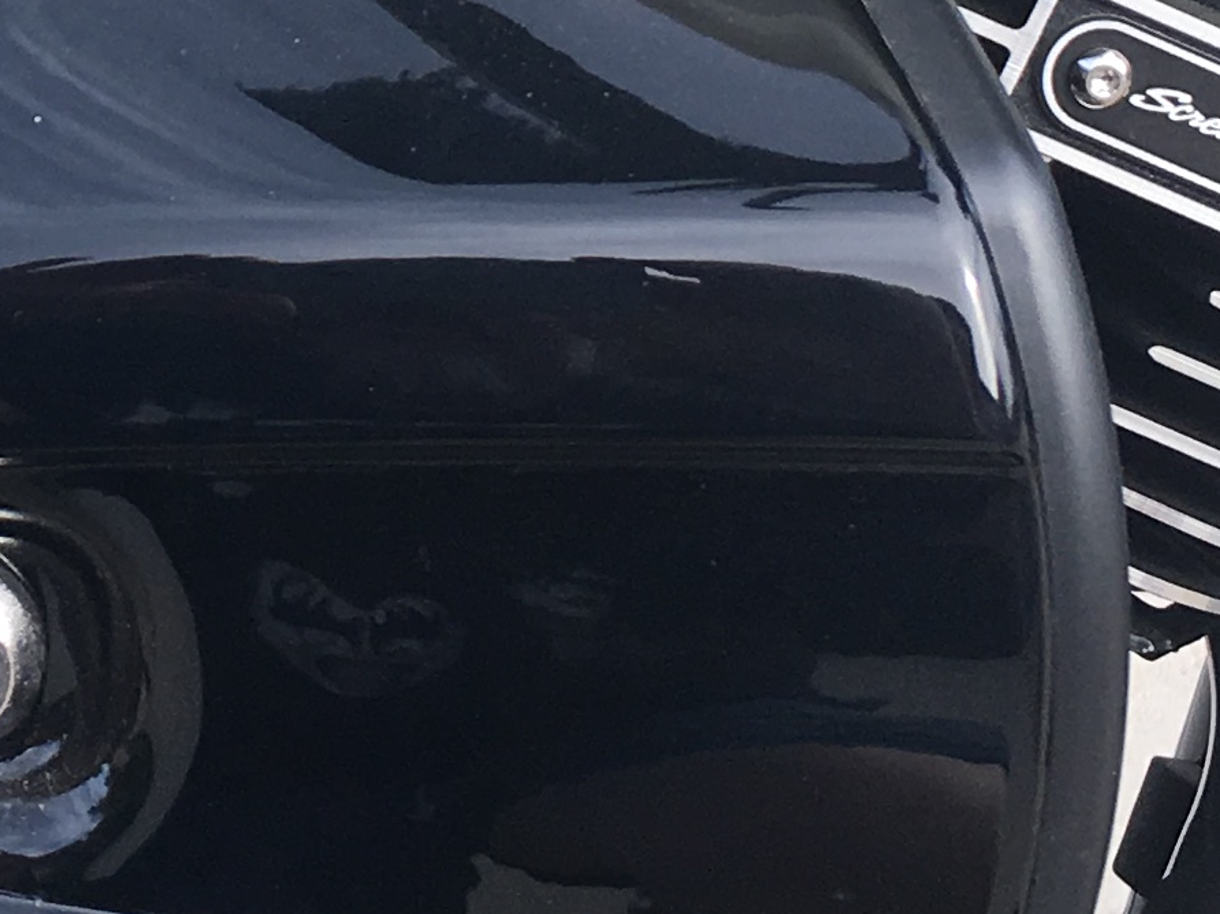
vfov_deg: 10.9
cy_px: -478
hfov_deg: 14.6
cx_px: -190
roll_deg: -1.6
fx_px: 4615
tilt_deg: -23.7
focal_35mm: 131
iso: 25
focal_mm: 4.15
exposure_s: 1/324
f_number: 2.2
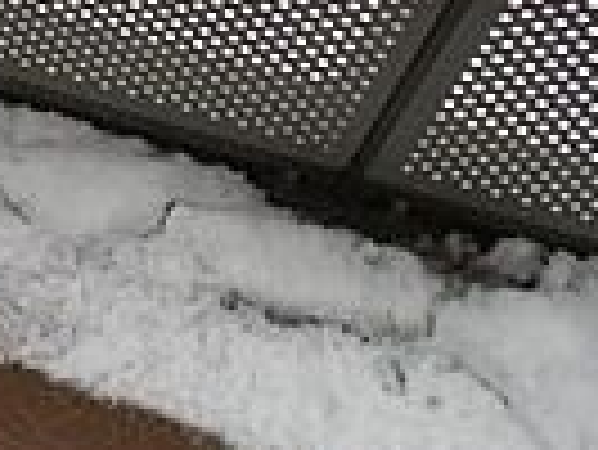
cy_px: -202
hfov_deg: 12.1
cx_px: -499
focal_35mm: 149
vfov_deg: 9.7
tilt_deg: -48.0
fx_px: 2576
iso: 32
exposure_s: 1/120
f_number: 2.4
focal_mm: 3.3
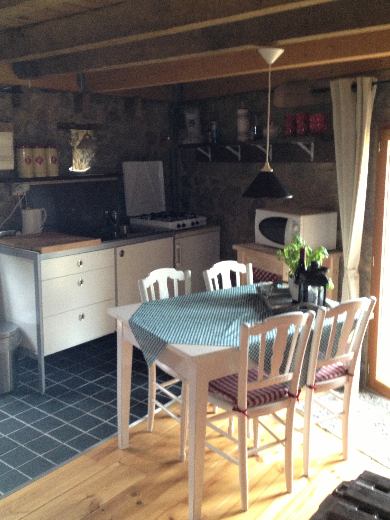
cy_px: 240
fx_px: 571
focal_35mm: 38
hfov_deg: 37.7
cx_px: 191
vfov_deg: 48.9
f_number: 2.4
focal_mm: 4.28
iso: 160
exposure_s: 1/20
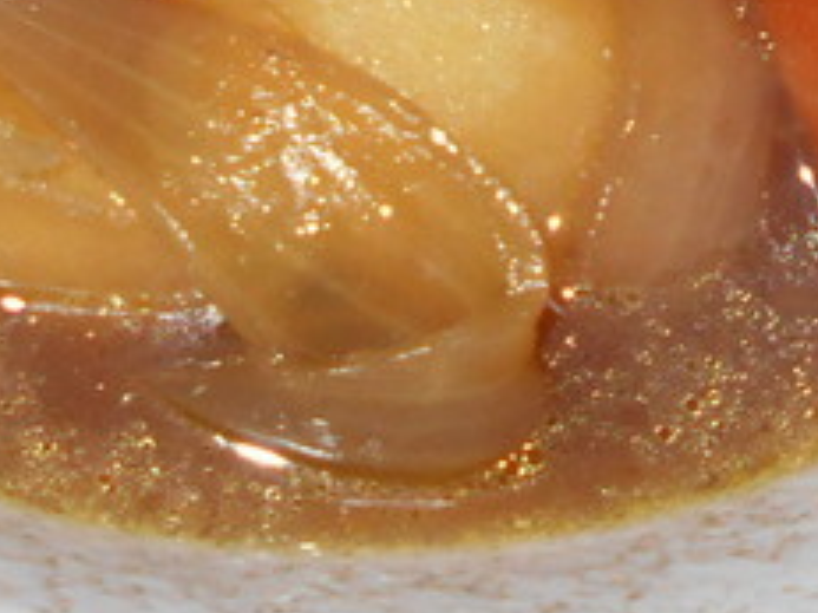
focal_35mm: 135
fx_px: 3188
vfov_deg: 10.7
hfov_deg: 14.6
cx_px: 471
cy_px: -188
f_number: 8
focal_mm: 4.6
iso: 200
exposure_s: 1/25
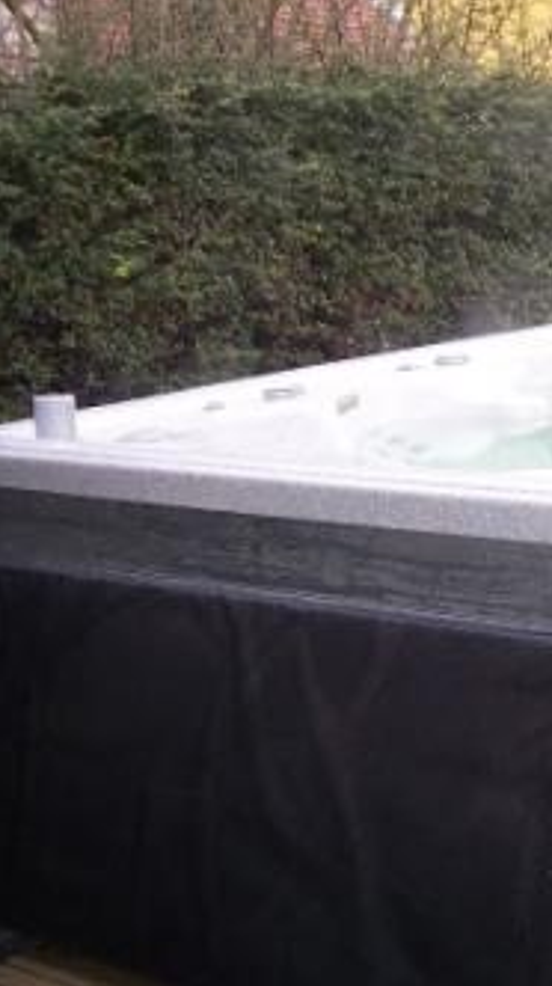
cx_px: 653
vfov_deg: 39.2
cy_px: 490
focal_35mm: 53
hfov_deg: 21.1
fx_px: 1383
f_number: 3
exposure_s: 1/60
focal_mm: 6
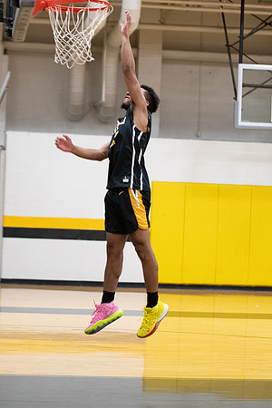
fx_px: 1190
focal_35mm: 105
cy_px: 204
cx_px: 136
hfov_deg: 13.0
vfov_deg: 19.5
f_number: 2.8
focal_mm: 70
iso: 2000
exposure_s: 1/200
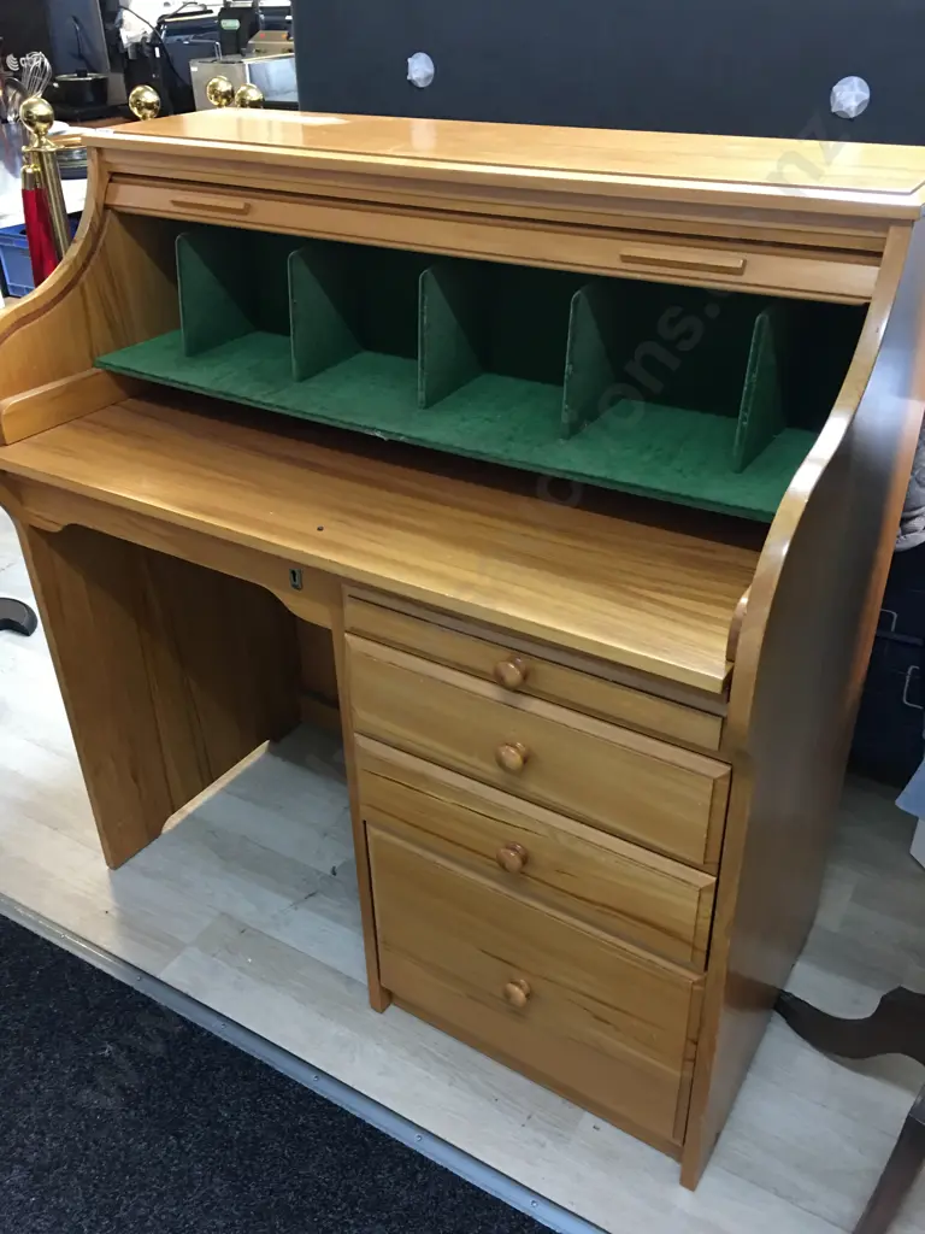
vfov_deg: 61.7
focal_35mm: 29
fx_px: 1033
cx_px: 462
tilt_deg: -29.5
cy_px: 617
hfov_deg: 48.2
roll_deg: +0.8
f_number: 2.2
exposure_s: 1/10
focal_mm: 4.15
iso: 100
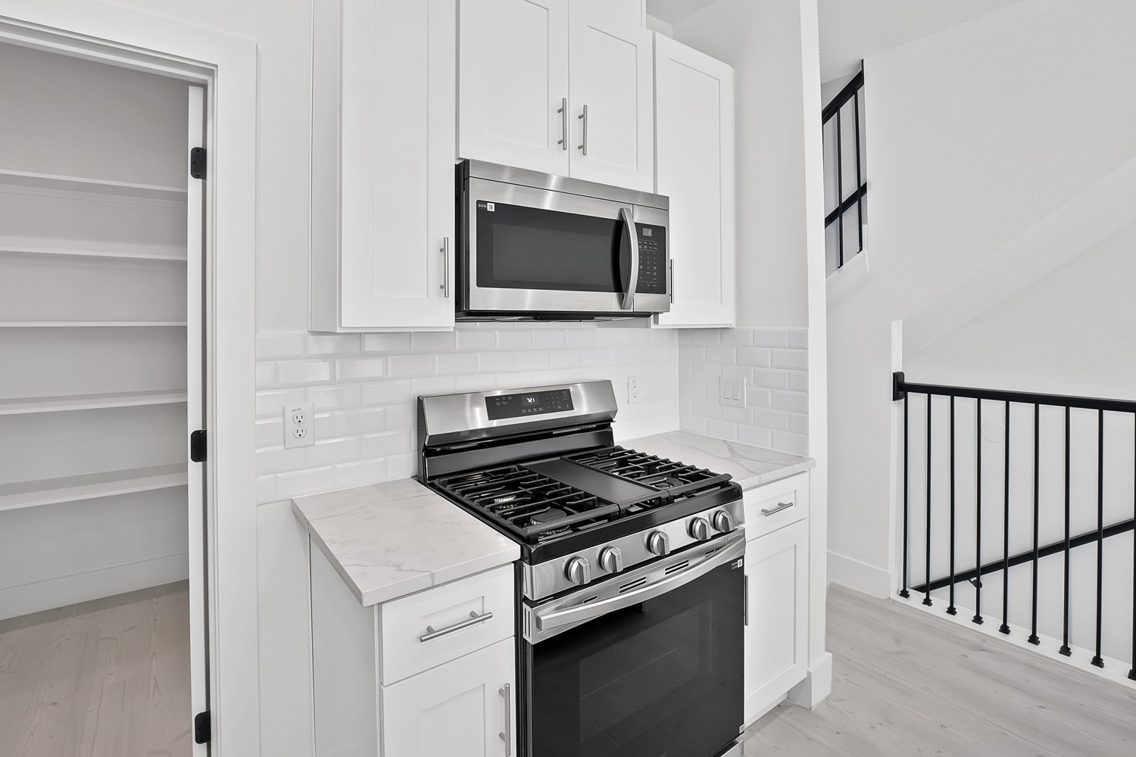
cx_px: 558
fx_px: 505
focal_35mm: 16
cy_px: 330
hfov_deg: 96.7
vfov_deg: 73.4
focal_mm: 12
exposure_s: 1/10
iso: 640
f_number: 9
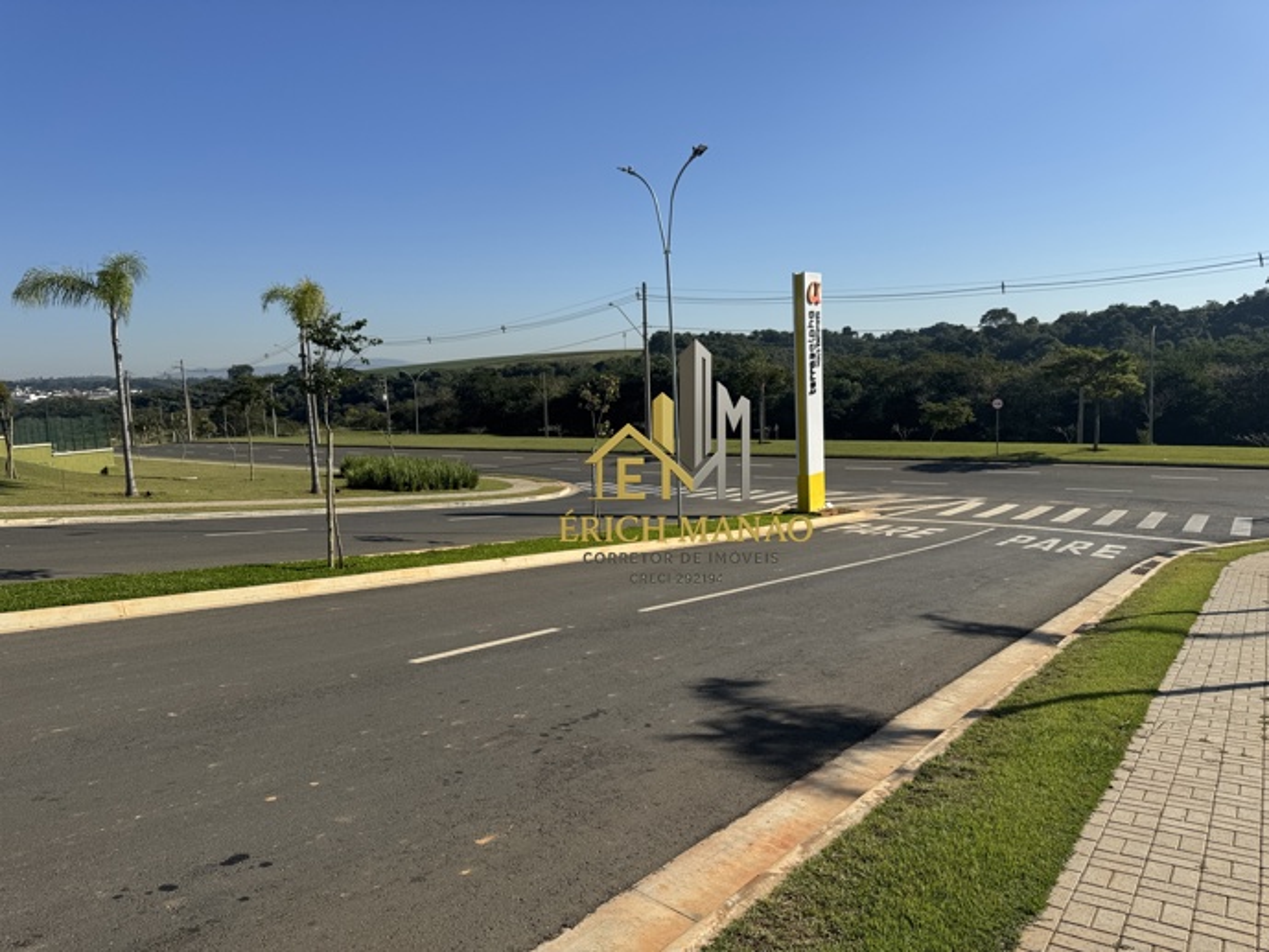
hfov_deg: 71.6
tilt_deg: -7.7
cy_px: 476
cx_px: 634
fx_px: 880
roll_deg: +2.0
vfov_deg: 56.8
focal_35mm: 24
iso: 80
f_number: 1.78
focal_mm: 6.76
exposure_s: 1/5348
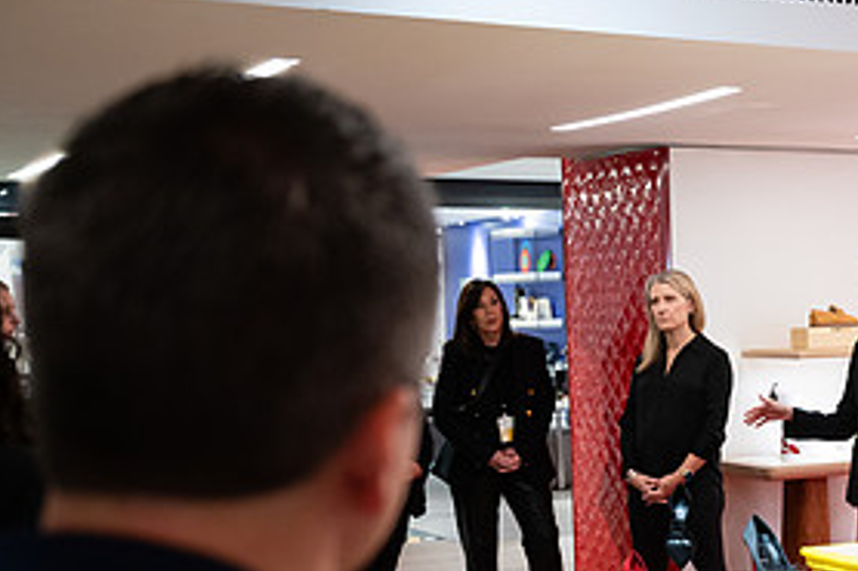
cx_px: 812
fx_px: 1691
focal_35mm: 71
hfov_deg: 27.2
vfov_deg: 18.8
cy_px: 525
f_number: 3.2
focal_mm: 32.5
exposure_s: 1/160
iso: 1600
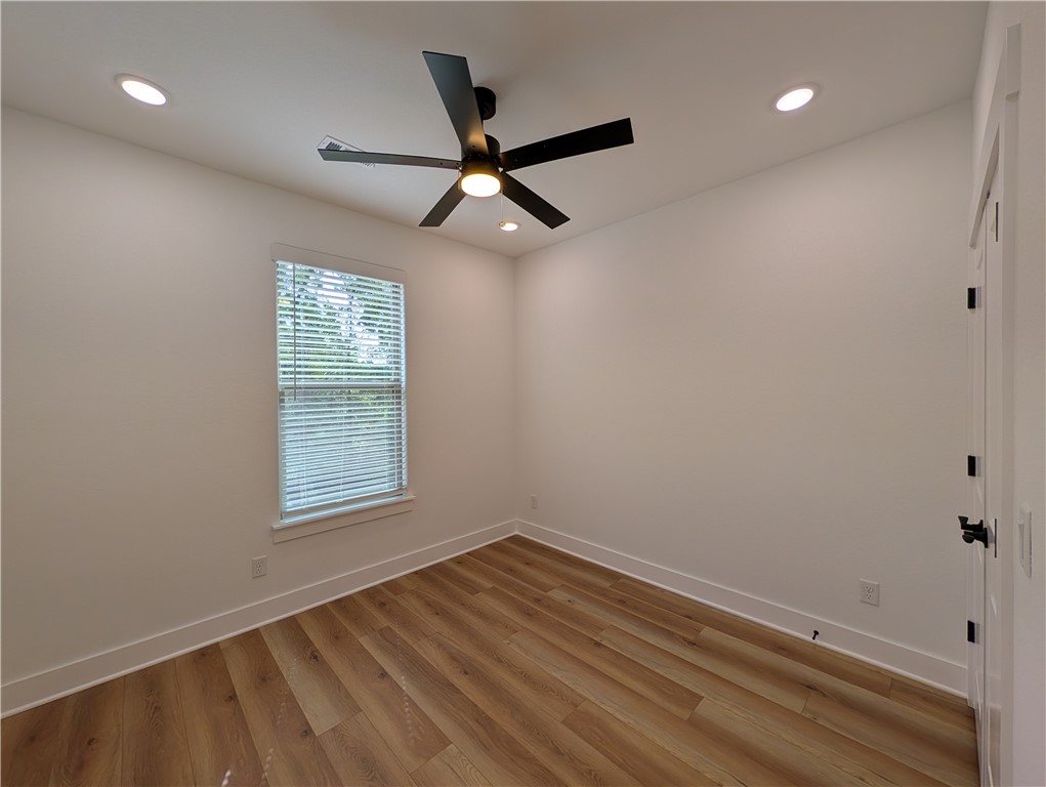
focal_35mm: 12
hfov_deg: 110.5
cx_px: 523
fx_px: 363
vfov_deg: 94.6
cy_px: 394
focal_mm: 2.02
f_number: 1.7
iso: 55
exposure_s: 1/665
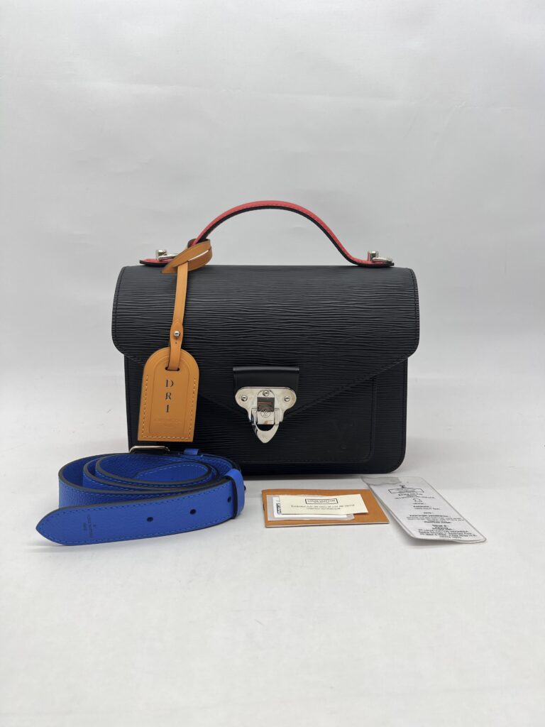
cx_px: 272
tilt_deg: -9.4
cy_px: 364
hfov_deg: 53.1
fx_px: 546
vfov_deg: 67.3
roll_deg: +0.4
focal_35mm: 26
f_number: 1.5
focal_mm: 5.7
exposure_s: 1/155
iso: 40
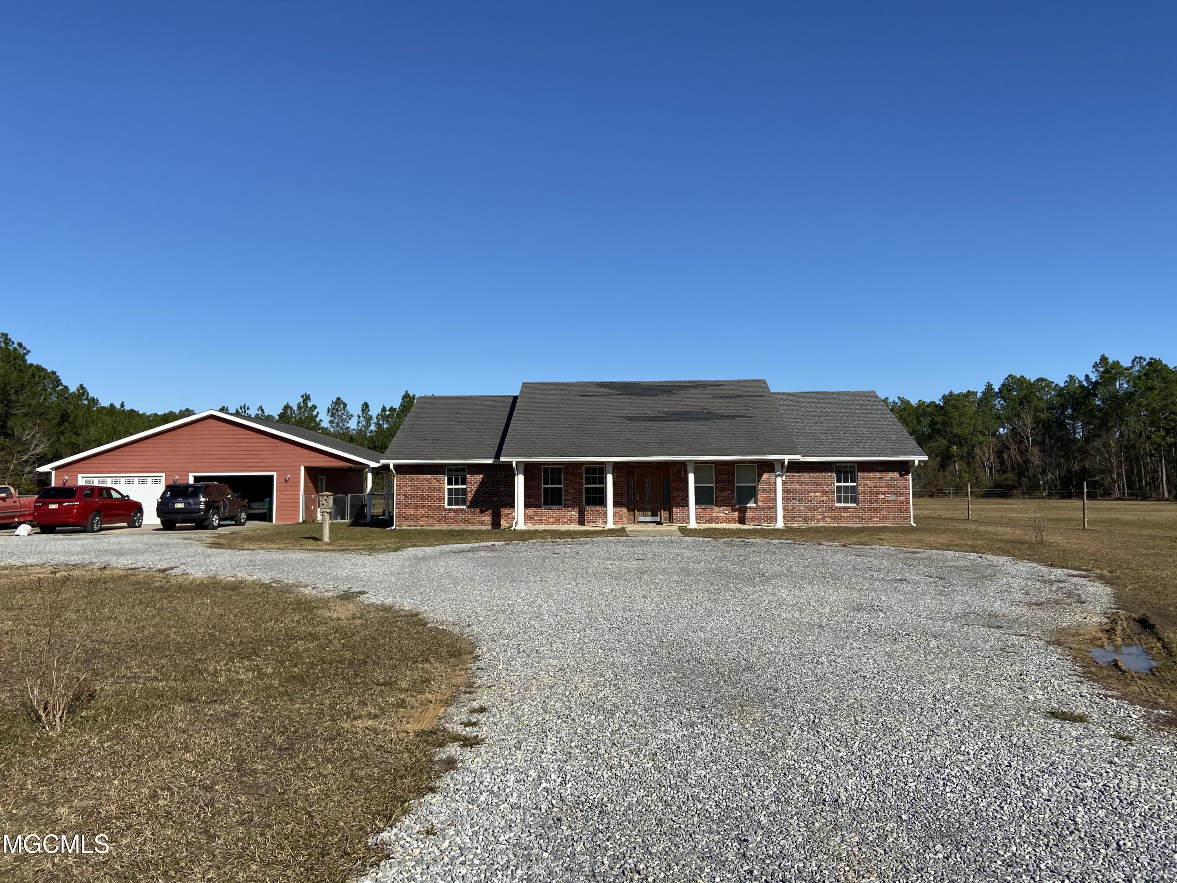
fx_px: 884
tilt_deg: +3.5
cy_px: 442
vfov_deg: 53.1
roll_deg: +1.0
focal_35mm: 26
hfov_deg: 67.3
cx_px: 588
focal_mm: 4.25
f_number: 1.8
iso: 32
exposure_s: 1/3731
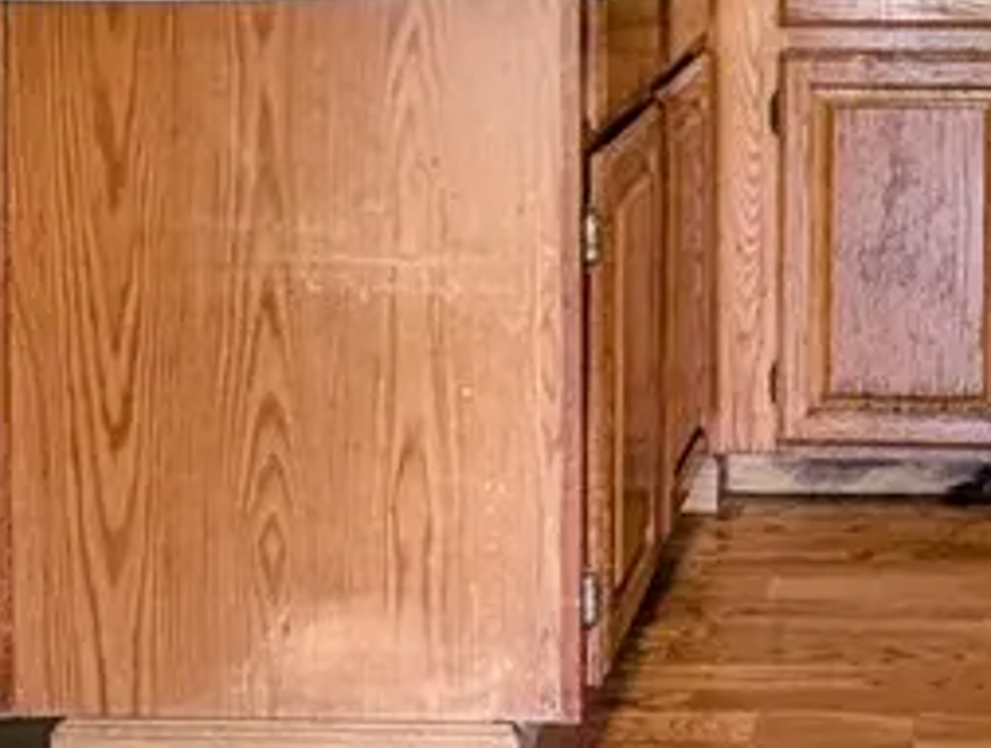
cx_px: 1034
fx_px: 1951
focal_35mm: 68
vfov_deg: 19.9
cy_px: -235
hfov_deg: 26.7
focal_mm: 2.02
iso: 64
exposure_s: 1/107
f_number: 1.7
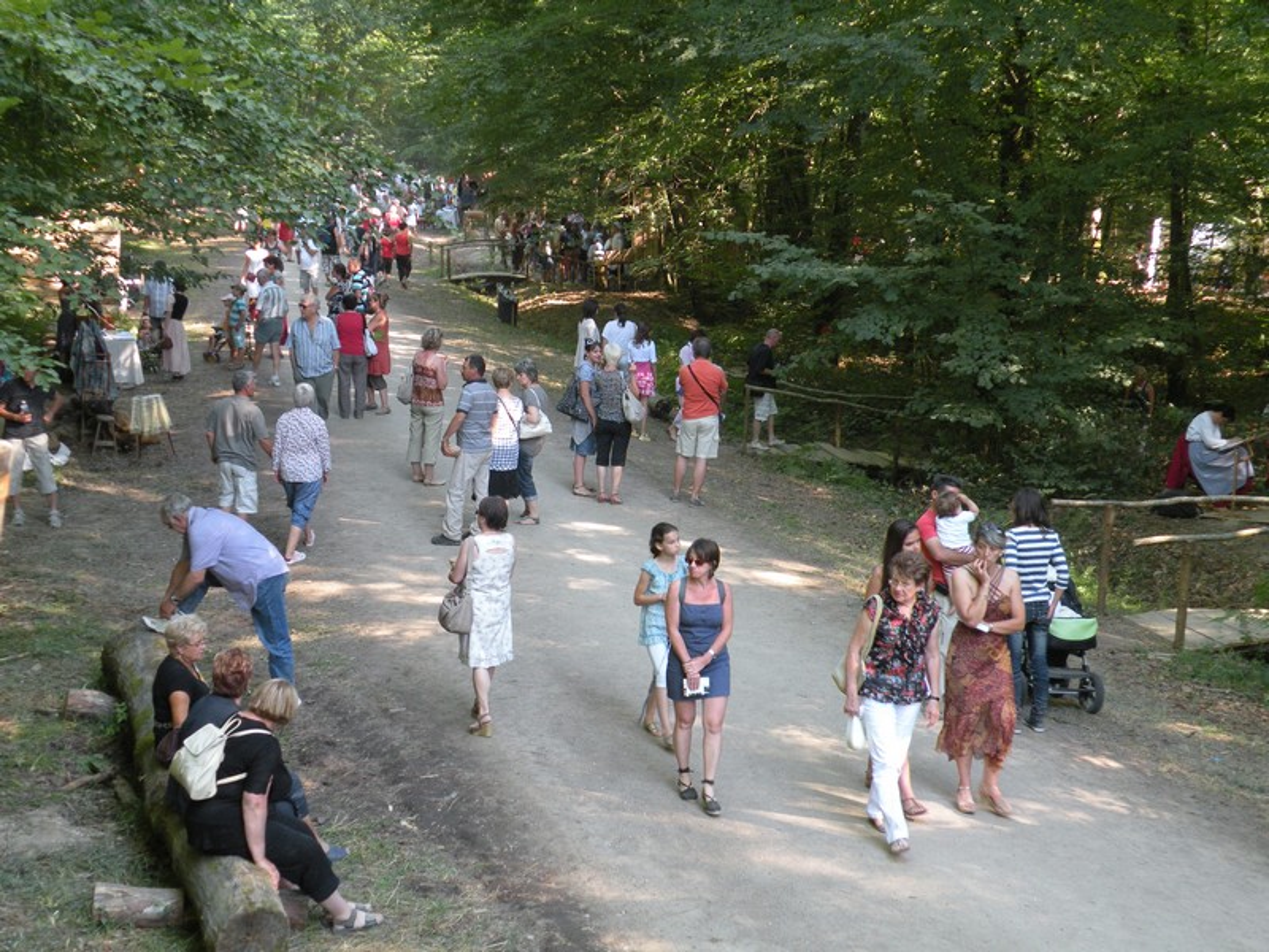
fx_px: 2053
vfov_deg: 26.1
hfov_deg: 34.3
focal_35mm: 56
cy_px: 476
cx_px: 634
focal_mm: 9.8
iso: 156
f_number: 3.5
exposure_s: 1/59.8
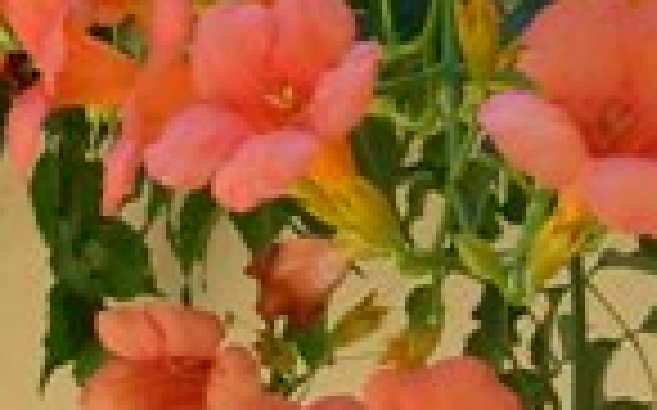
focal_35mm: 221
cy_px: 9
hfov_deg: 9.5
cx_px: 207
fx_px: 3954
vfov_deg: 5.9
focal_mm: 6.3
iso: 79
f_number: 2.9
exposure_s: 1/98.7
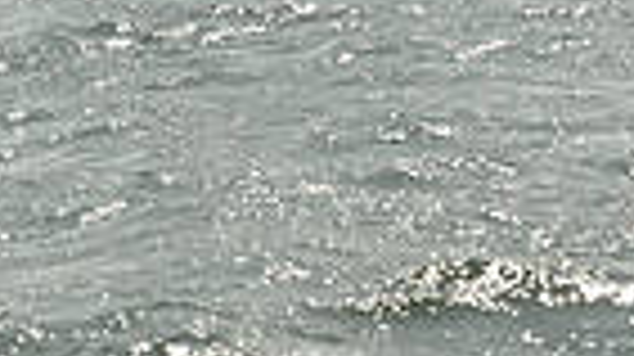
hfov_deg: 5.8
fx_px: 6231
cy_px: -816
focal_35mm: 371
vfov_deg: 3.2
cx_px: 92
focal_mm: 86
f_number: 10
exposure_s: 1/800
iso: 250
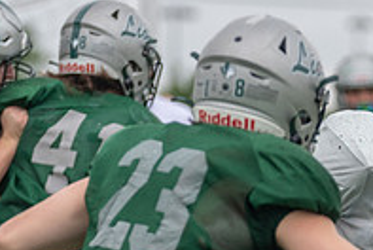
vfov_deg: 2.8
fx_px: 5095
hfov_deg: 4.2
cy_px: 245
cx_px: 263
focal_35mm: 491
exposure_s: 1/1250
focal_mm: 167
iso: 200
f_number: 3.5
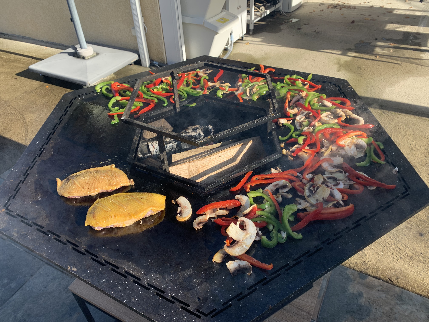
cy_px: 161
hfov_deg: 67.3
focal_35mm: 26
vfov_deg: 53.1
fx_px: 322
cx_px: 214
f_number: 1.8
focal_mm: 4.25
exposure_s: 1/1001
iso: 25
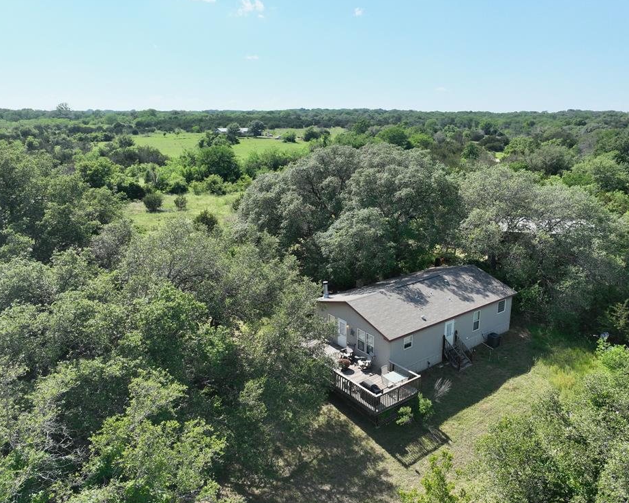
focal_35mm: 26
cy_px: 246
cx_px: 335
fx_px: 484
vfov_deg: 54.9
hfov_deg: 66.0
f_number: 2.8
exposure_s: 1/3200
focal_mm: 12.29
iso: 400
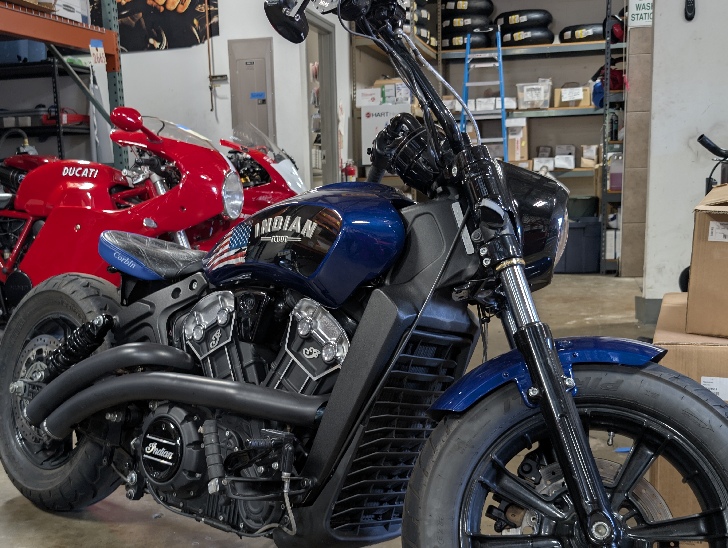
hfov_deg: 43.7
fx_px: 906
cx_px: 330
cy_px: 347
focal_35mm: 43
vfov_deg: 33.5
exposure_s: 1/15
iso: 36
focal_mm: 6.9
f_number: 1.68
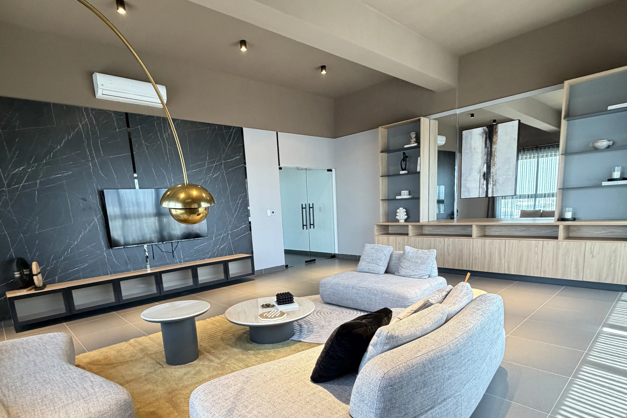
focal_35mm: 20
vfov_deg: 60.6
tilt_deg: -10.9
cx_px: 306
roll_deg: +3.4
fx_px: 348
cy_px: 275
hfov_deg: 84.0
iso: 400
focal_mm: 2.22
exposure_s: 1/60
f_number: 2.2
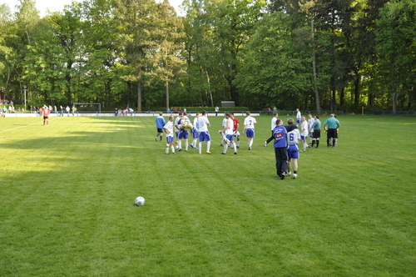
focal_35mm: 38
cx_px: 208
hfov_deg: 51.3
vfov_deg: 35.4
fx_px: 433
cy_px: 138
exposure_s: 1/125
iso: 200
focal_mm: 25
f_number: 5.6
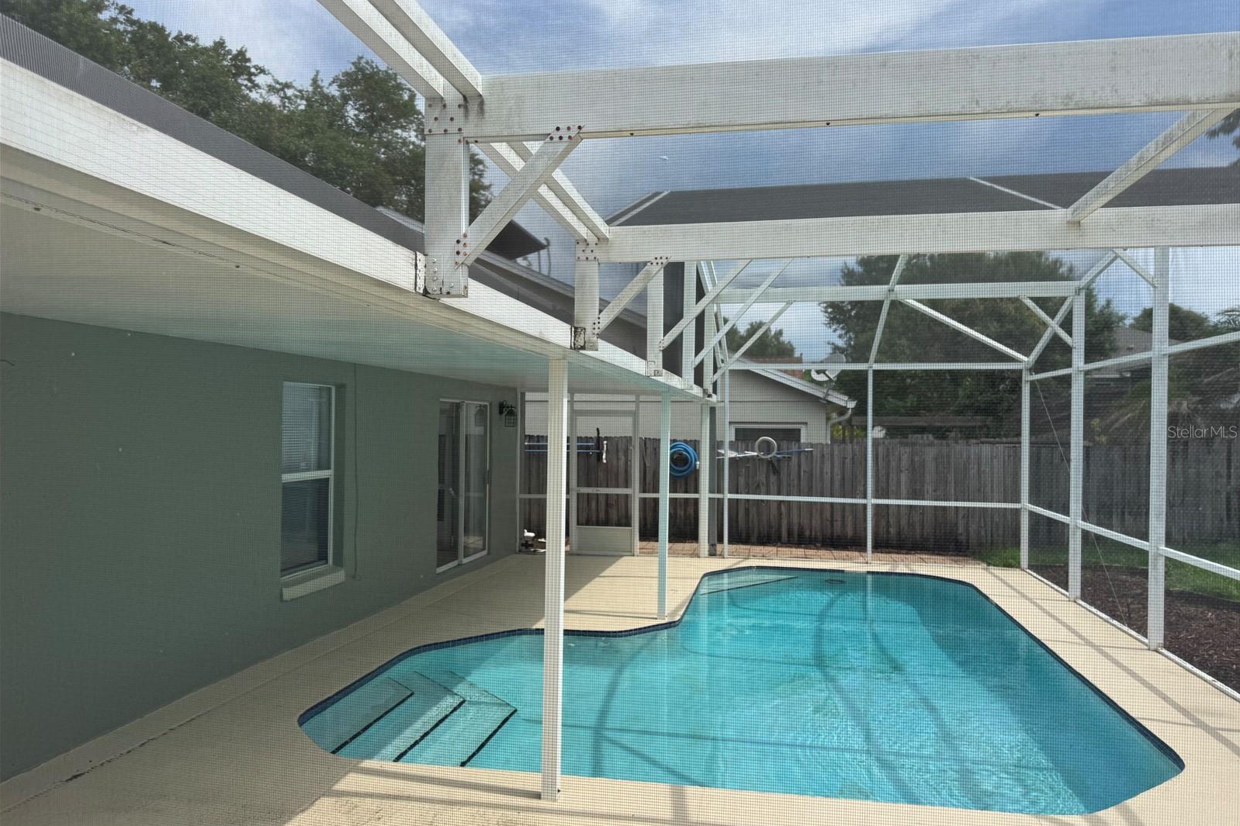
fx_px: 861
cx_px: 620
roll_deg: -0.8
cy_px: 431
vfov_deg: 51.3
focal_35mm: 25
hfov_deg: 71.5
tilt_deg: -0.7
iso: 80
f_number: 1.78
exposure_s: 1/2105
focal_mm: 6.76
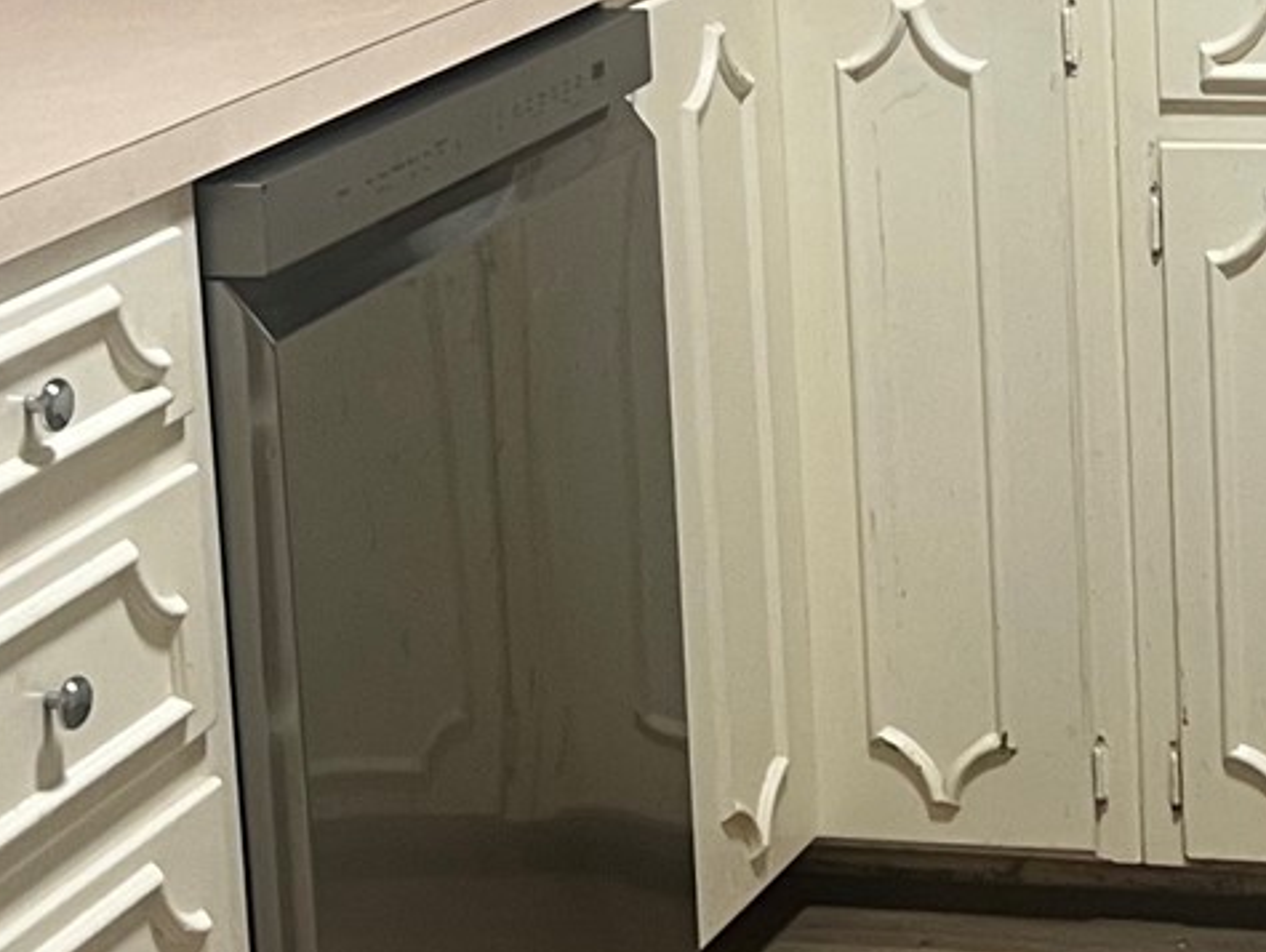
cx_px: 1365
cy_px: -11
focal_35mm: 112
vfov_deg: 13.1
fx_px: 4099
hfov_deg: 17.0
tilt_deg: -10.3
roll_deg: +1.1
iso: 100
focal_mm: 5.7
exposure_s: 1/60
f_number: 1.5
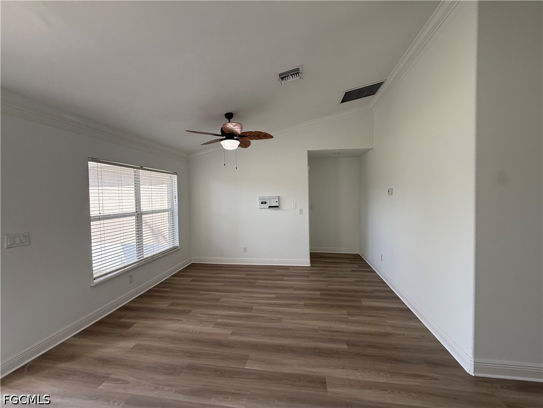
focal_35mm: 14
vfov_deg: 85.7
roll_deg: +1.1
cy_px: 204
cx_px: 272
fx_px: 220
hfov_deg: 102.1
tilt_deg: -1.7
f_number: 2.2
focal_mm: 2.22
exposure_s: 1/164
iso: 64
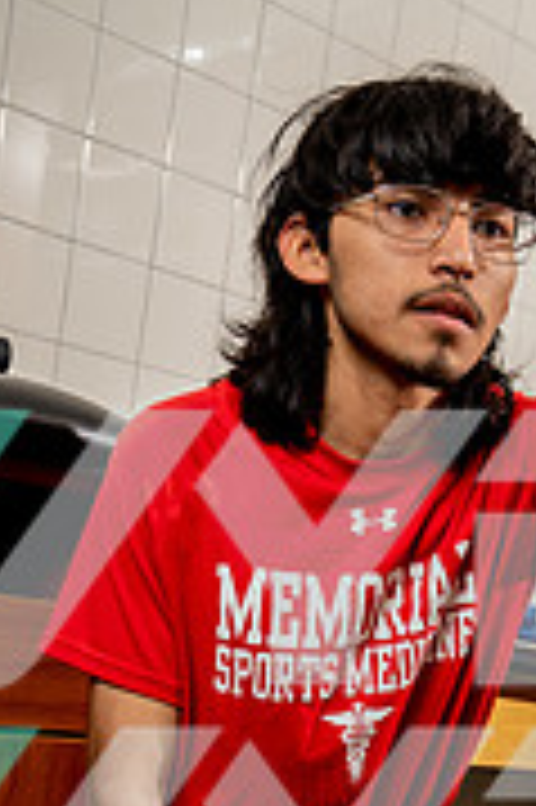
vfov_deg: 24.4
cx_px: 432
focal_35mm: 78
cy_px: 869
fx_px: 1745
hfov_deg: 17.3
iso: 250
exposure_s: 1/250
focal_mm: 31
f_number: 6.3
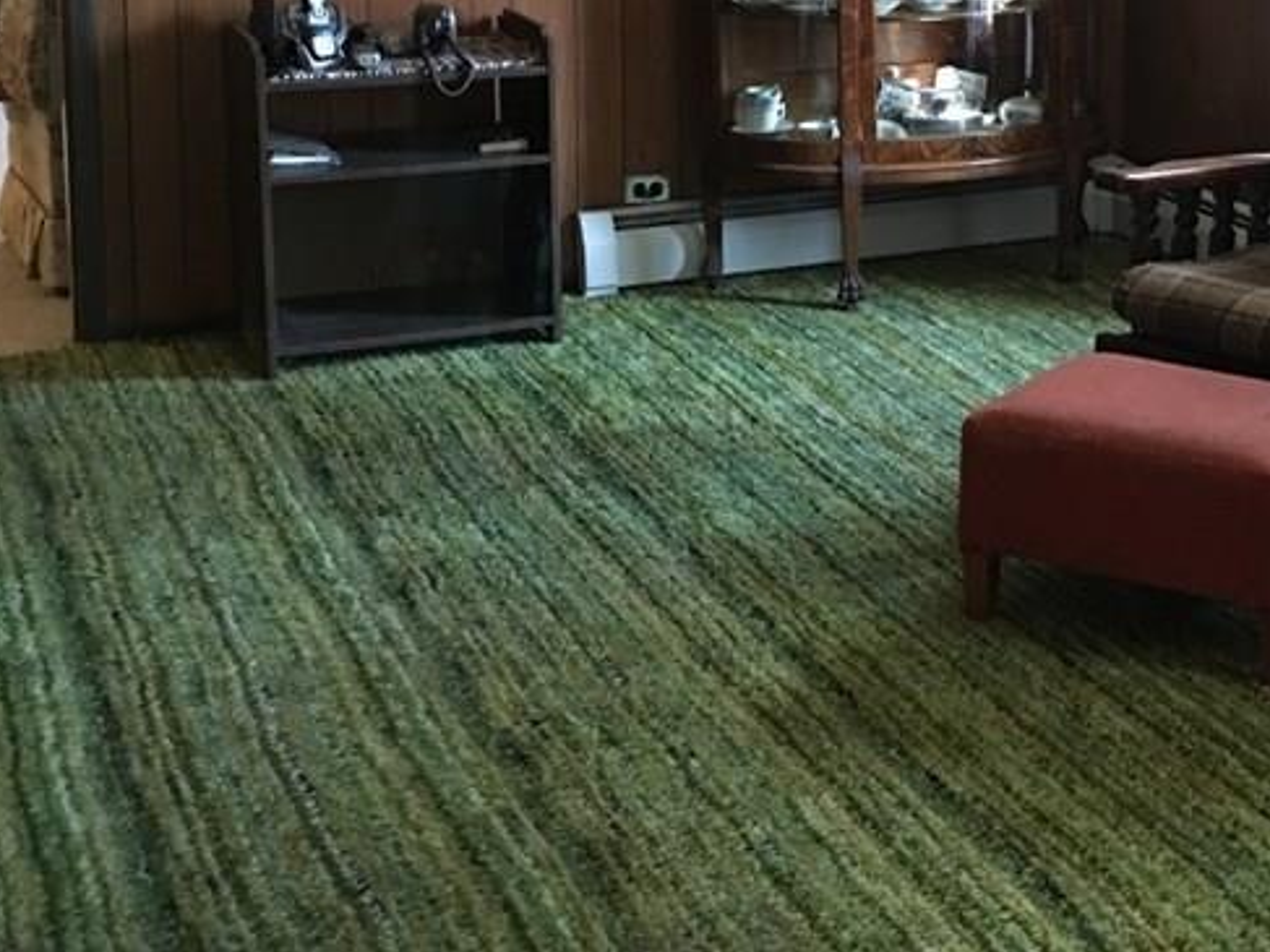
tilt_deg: -9.1
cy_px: 78
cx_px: 983
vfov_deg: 23.3
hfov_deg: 31.0
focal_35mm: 61
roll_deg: -1.5
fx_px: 2237
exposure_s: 1/4
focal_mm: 4.15
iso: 64
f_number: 2.2
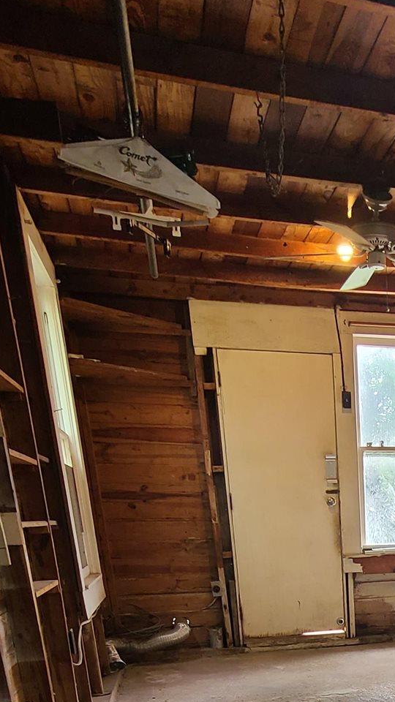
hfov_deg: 30.9
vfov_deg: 46.4
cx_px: 433
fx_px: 633
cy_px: 733
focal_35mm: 34
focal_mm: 2.2
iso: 200
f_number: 2.2
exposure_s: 1/59
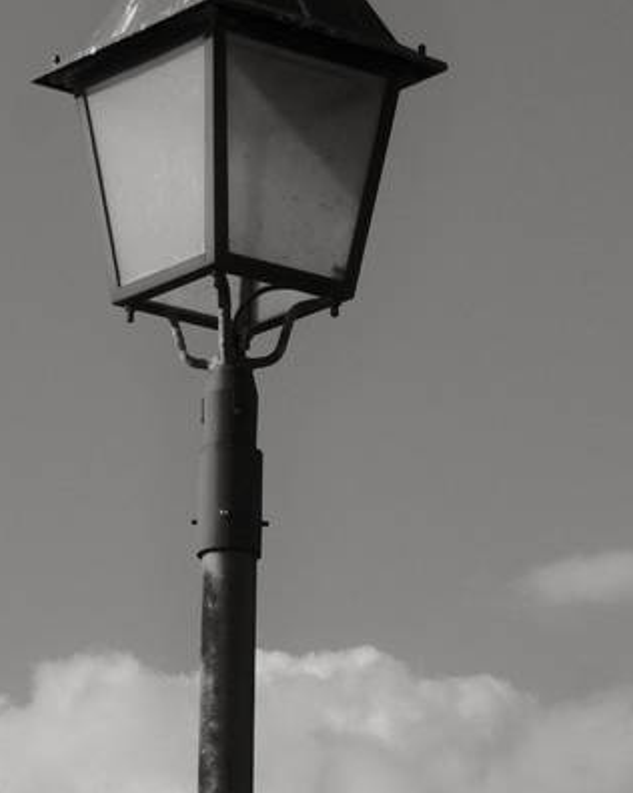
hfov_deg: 8.3
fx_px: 4362
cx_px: 202
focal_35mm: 186
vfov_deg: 10.4
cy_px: 281
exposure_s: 1/750
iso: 640
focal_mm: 32.5
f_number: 11
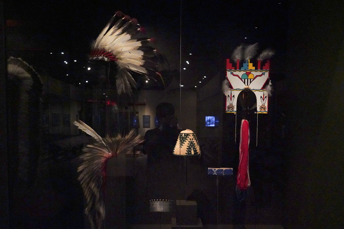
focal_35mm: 29
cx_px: 172
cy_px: 114
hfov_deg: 63.7
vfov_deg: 45.0
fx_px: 277
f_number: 5
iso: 16000
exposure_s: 1/100
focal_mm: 29
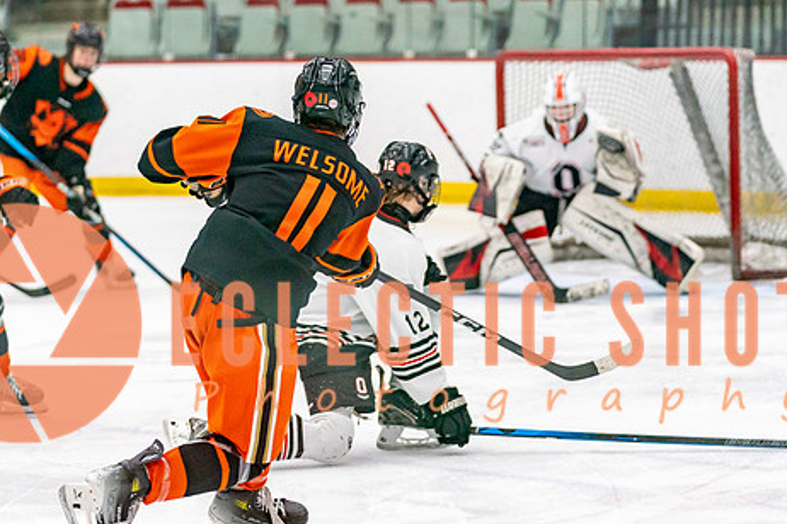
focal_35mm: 171
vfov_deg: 8.0
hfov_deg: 12.0
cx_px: 357
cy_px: 278
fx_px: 3738
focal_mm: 109
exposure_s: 1/1250
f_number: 2.8
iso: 3200
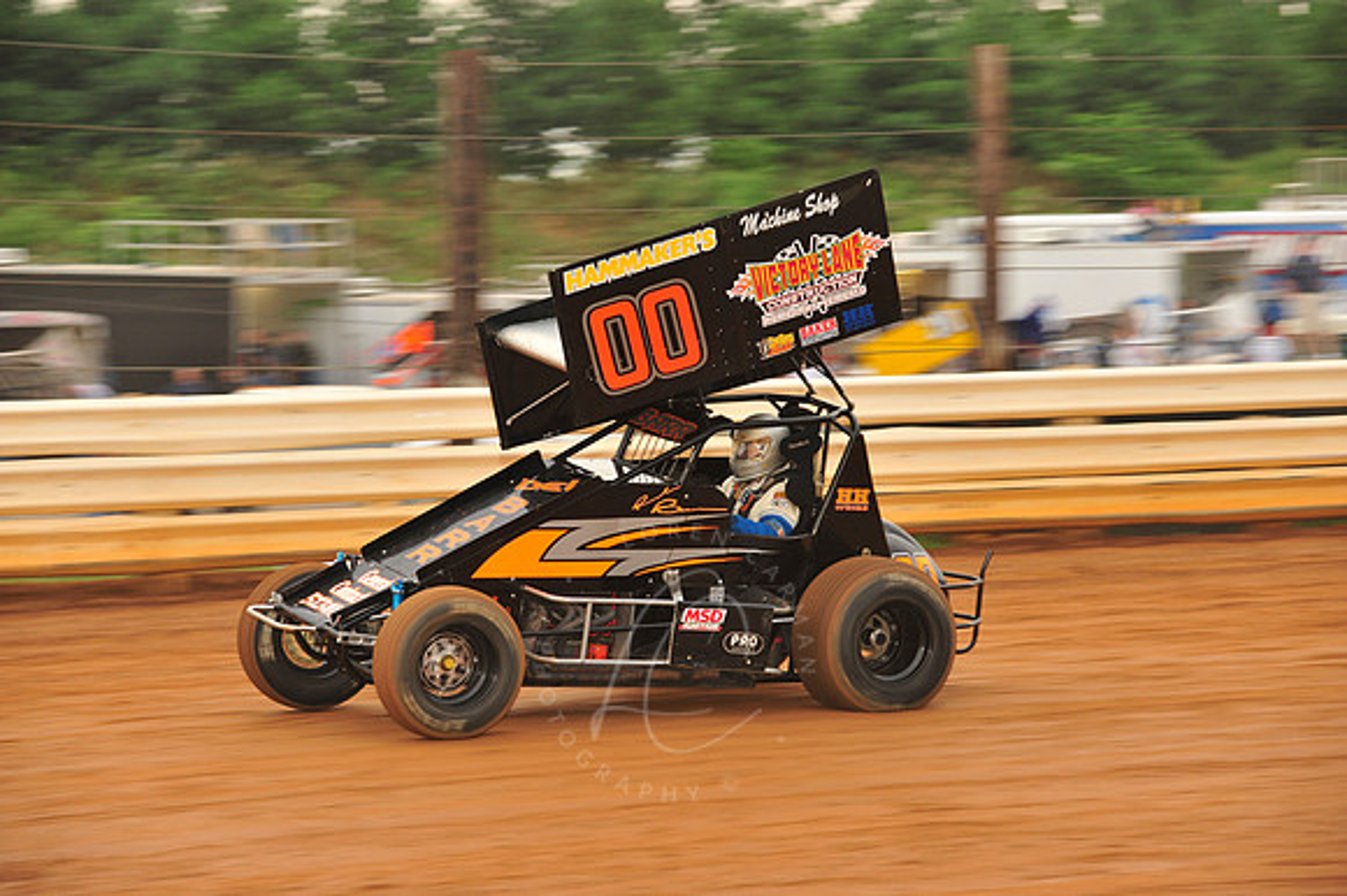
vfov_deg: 9.5
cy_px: 448
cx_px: 674
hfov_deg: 14.2
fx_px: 5422
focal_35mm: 145
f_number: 7.1
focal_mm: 145
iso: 640
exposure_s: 1/320
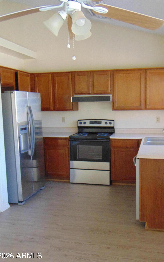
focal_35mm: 36
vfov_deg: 54.0
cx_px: 98
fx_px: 257
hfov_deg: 35.2
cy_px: 133
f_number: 3.2
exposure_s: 1/30
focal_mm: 5.8
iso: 400
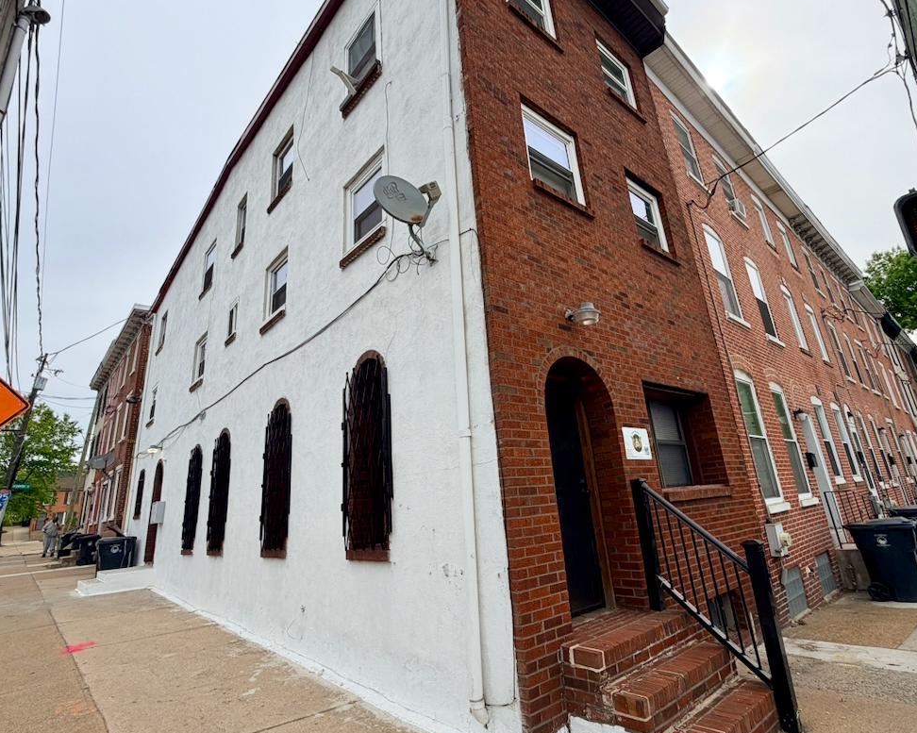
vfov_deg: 73.7
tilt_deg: +18.0
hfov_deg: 86.3
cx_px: 481
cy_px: 347
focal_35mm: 18
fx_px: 488
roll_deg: +4.1
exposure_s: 1/770
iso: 20
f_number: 2.2
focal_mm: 2.22
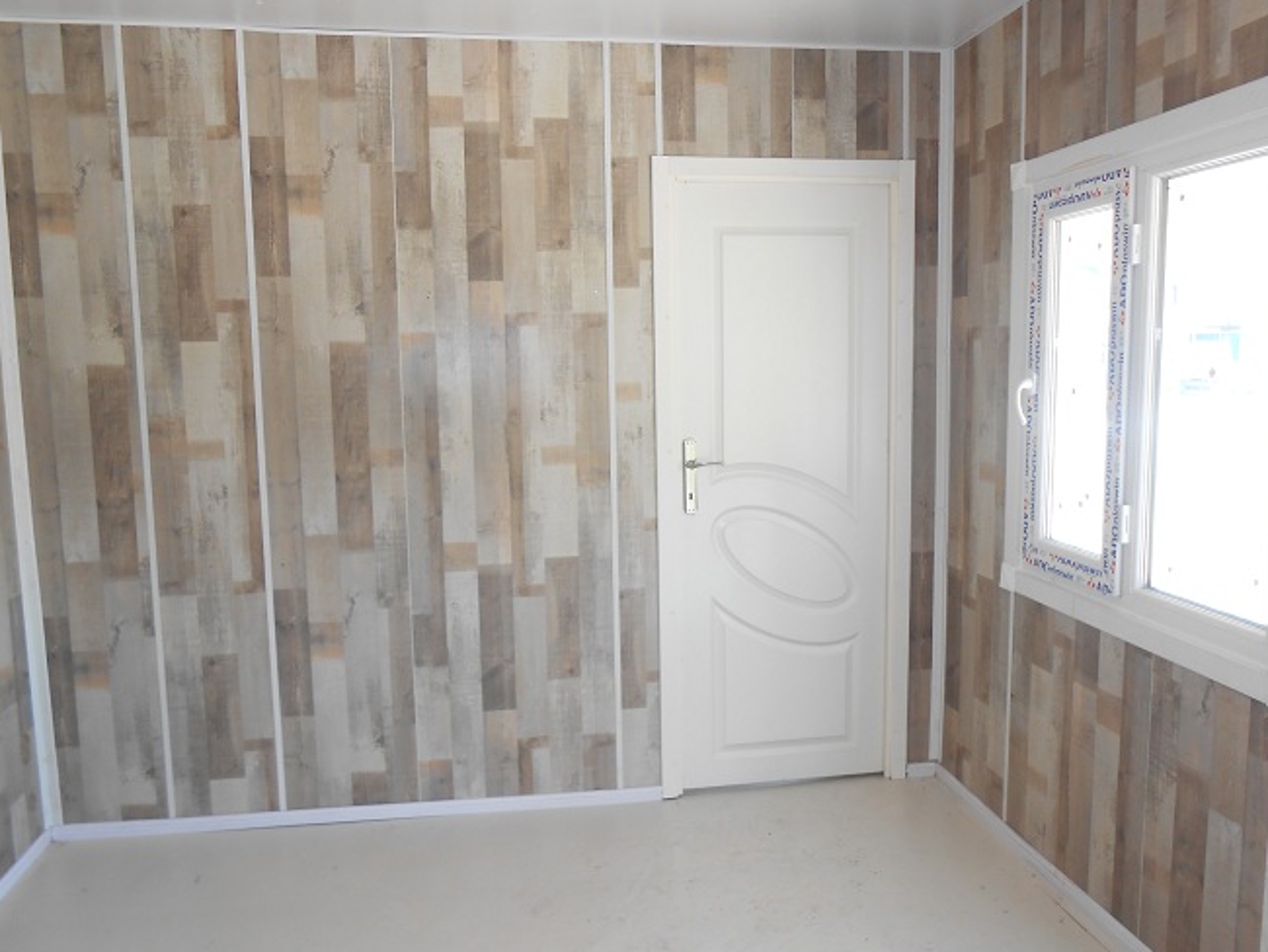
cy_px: 471
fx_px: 1026
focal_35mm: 28
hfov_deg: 63.4
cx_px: 630
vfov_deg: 49.8
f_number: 3.5
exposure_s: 1/30
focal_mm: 4.6
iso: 125
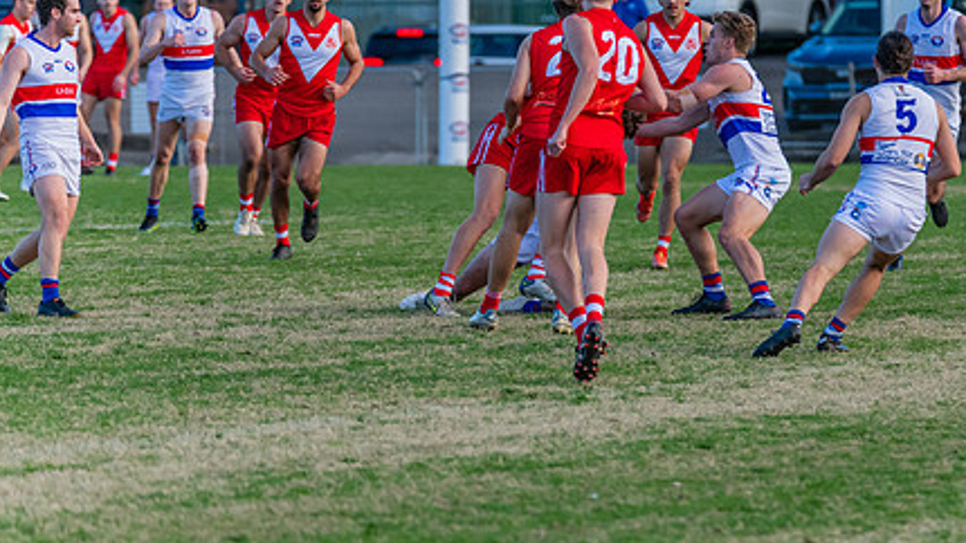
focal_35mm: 511
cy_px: 242
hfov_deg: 4.2
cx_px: 599
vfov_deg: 2.4
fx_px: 13091
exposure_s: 1/1600
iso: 1600
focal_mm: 360
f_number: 6
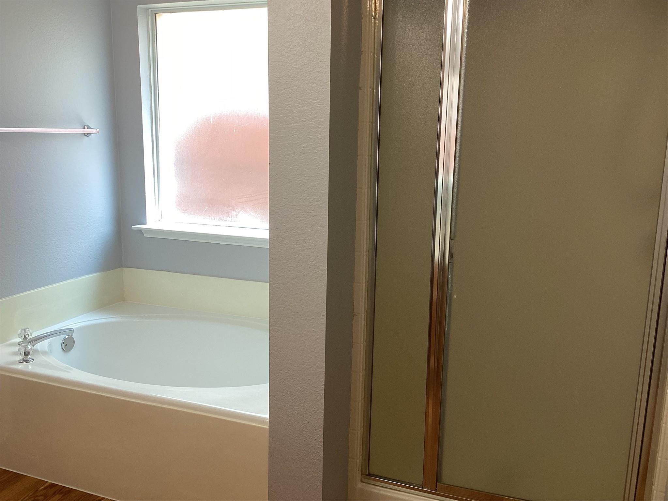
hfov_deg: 58.4
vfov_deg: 45.4
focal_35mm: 31
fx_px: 598
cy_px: 250
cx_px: 334
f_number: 2.4
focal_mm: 3.3
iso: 50
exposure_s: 1/60
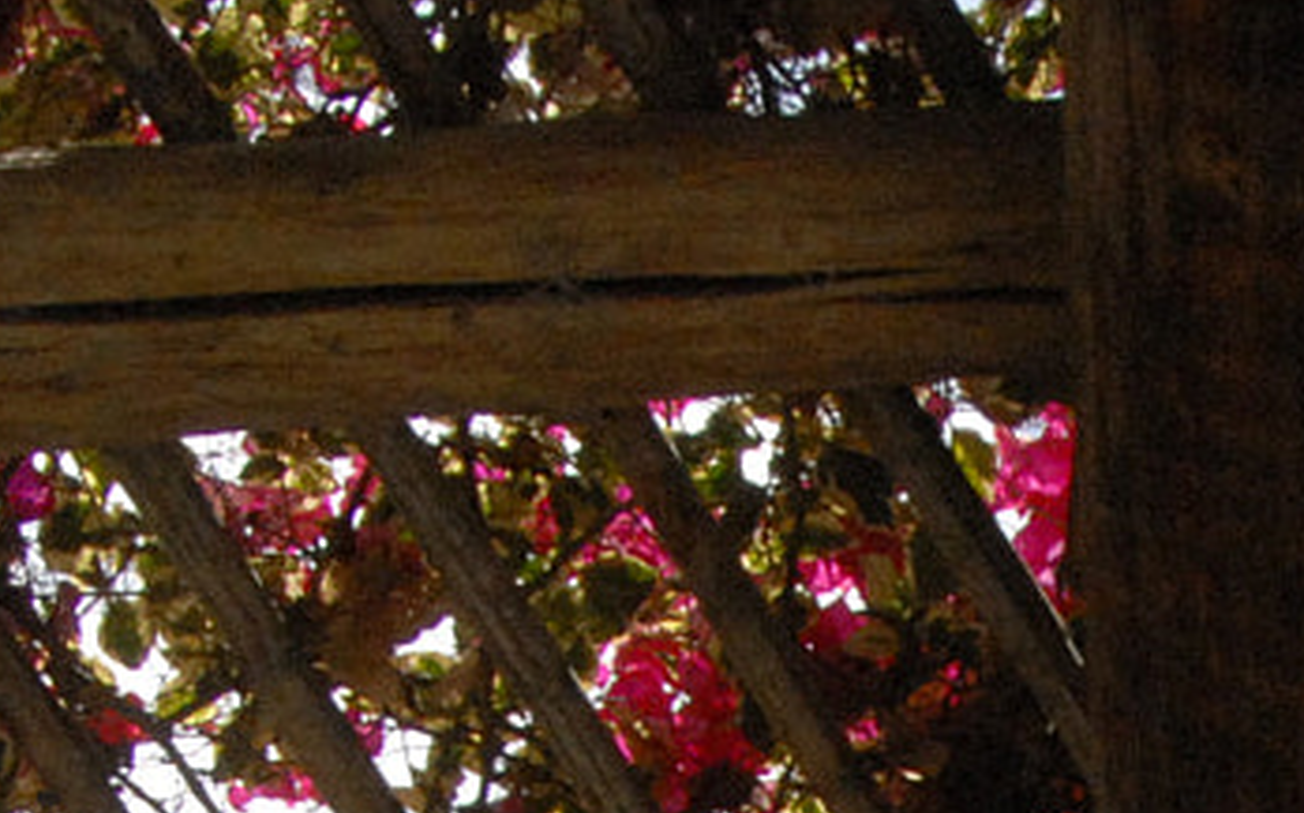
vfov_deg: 7.3
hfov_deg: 12.1
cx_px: 1536
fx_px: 6002
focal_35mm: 169
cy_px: 1849
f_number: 14
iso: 1000
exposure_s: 1/750
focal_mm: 24
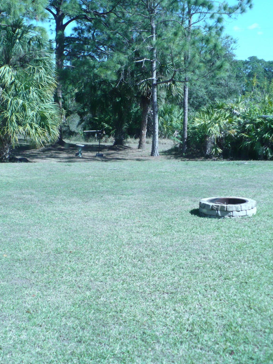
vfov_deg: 39.6
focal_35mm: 48
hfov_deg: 30.3
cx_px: 134
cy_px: 157
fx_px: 505
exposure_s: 1/640
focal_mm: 6.1
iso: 100
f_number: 2.8
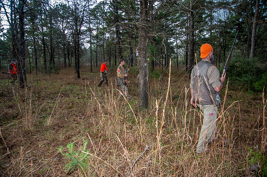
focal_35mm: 24
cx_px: 134
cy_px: 88
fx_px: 178
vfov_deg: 53.1
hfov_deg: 73.8
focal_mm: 24
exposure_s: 1/160
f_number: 6.3
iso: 250
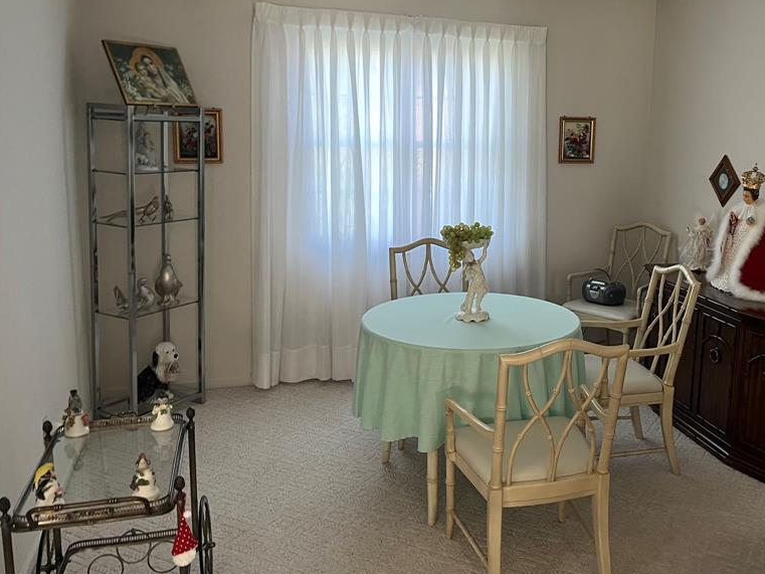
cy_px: 216
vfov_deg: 40.4
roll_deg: -1.9
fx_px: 774
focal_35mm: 35
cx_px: 509
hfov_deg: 51.7
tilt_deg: -10.1
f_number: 1.6
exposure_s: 1/60
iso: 160
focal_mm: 5.1
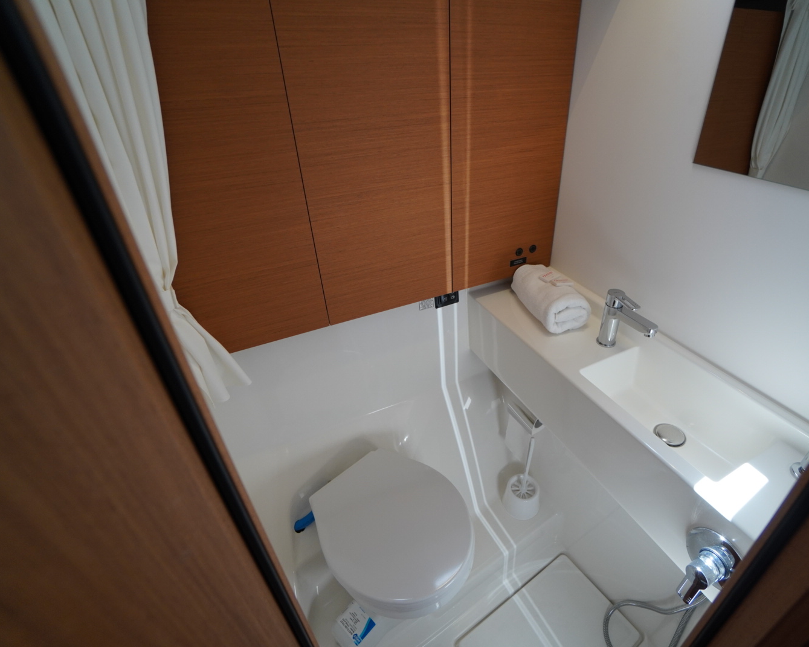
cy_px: 324
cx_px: 470
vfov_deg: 77.0
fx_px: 407
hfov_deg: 88.9
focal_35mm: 17
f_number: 4
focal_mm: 10
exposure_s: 1/160
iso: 640
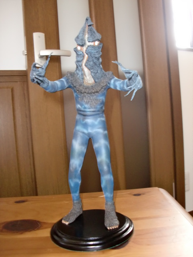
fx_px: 268
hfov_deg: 39.7
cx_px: 96
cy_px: 128
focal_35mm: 36
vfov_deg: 51.4
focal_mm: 6.3
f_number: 2.8
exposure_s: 1/30
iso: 400
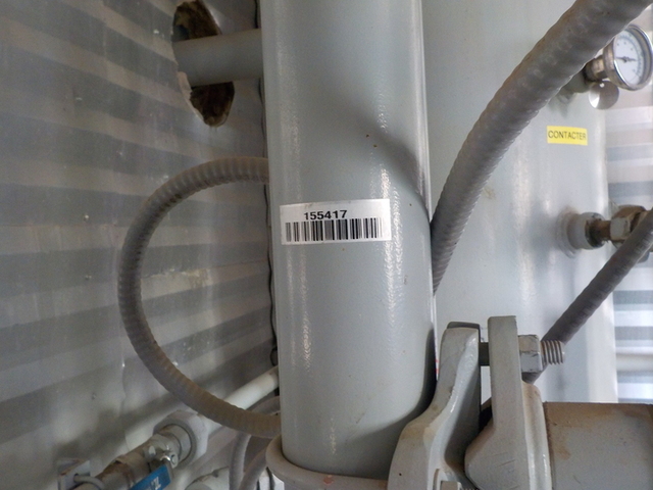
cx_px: 326
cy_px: 245
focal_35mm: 30
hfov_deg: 60.0
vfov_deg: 46.8
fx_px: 566
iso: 320
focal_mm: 4.1
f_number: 3.3
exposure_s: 1/30
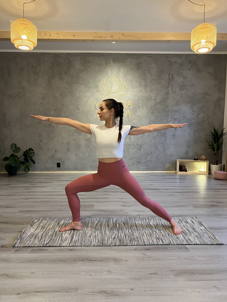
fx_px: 227
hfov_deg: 53.1
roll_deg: +0.9
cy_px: 151
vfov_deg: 67.3
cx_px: 114
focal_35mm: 26
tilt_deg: -3.0
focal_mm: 5.7
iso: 250
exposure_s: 1/50
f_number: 1.5
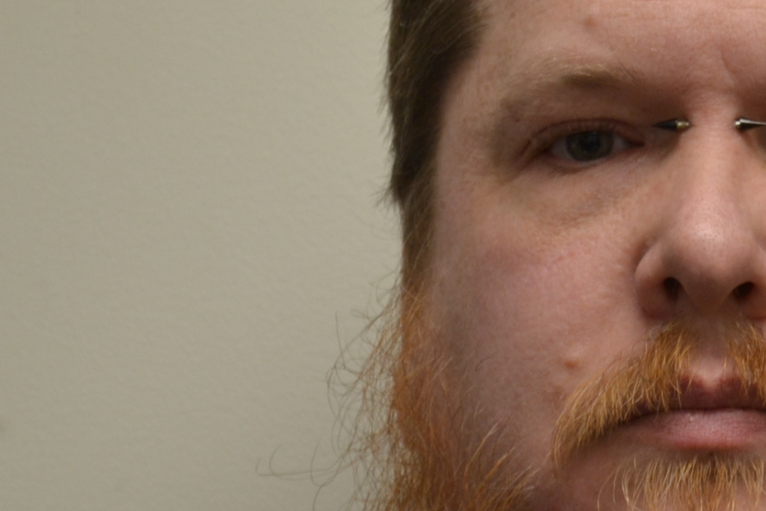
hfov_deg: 8.2
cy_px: 211
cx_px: 854
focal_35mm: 251
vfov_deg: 5.5
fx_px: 5331
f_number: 5.6
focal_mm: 55
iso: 400
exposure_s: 1/25
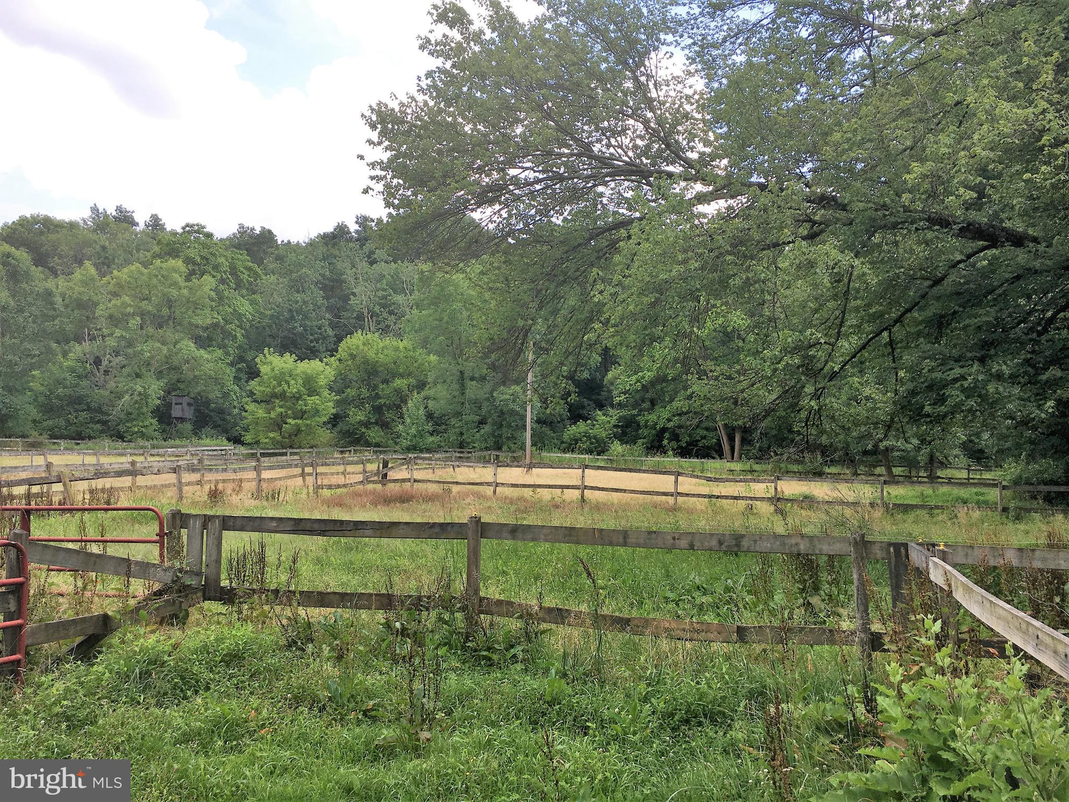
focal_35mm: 29
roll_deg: -2.1
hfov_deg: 61.7
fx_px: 896
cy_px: 401
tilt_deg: +2.8
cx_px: 534
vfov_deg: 48.2
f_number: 2.2
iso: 25
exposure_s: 1/574
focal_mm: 4.15
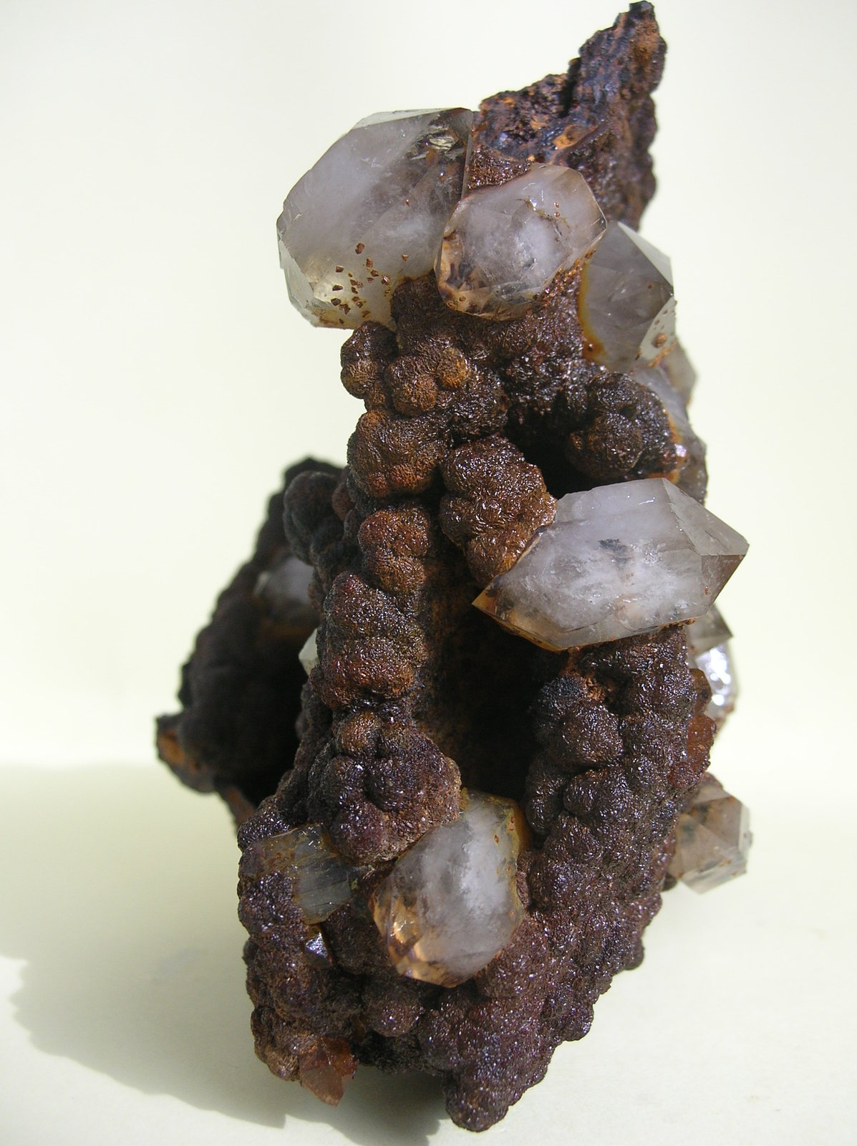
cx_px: 428
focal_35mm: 36
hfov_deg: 39.6
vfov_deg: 51.4
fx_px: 1190
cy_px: 573
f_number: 2.7
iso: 50
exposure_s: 1/62.2
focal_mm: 6
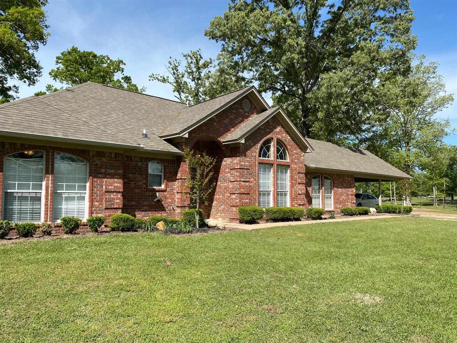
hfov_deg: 67.3
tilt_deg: +3.6
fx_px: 343
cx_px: 228
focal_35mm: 26
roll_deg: +0.2
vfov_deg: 53.1
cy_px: 172
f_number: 1.8
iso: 32
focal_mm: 4.25
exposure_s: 1/2358
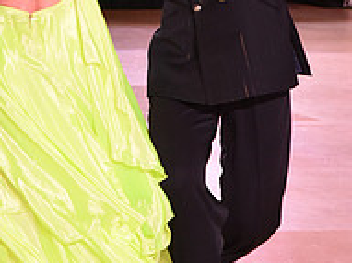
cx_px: 30
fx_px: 2734
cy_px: -88
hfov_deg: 7.3
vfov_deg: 5.5
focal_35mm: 269
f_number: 6.3
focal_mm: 92
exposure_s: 1/320
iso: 2500
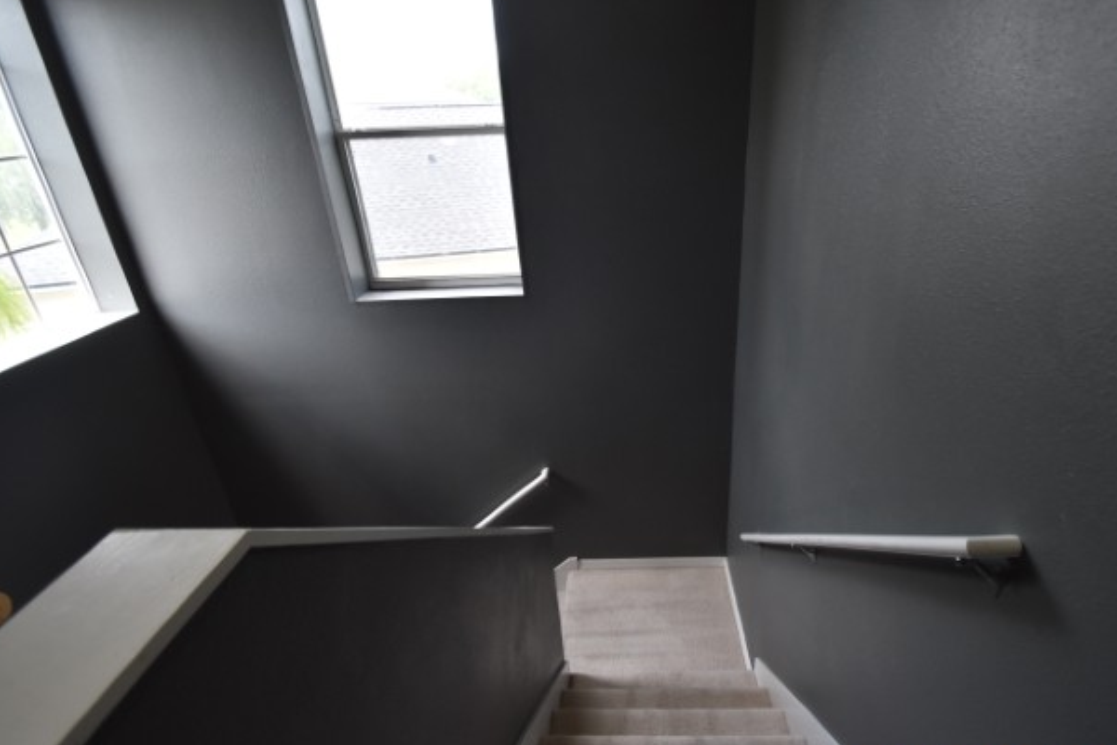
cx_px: 624
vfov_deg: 67.4
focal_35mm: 18
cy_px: 387
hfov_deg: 89.6
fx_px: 558
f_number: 3.5
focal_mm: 10
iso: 800
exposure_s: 1/500
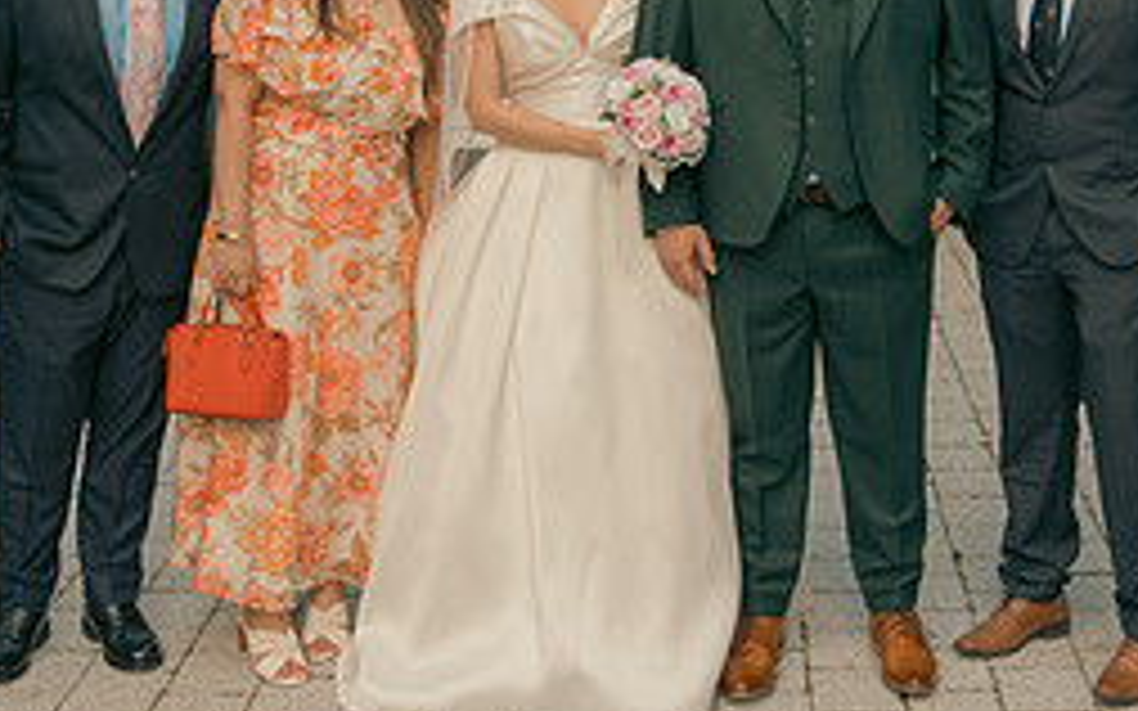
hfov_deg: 29.3
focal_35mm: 70
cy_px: -43
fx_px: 2171
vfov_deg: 18.0
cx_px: 679
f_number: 5.6
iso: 200
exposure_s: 1/160
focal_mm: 30
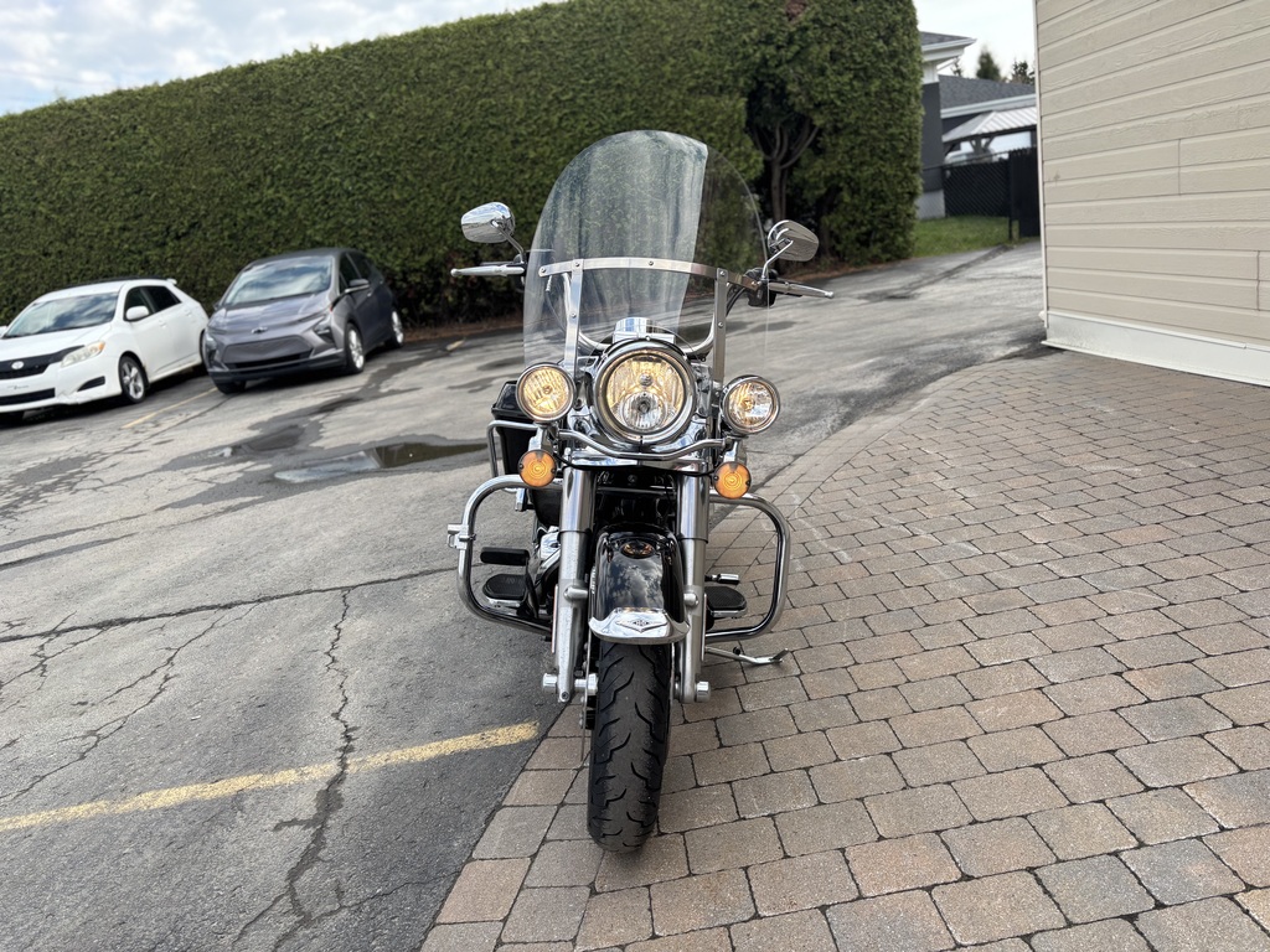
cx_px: 635
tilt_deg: -14.9
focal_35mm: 26
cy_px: 476
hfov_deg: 67.3
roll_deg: +9.1
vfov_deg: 53.1
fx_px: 954
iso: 50
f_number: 1.6
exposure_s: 1/1047
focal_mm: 5.96
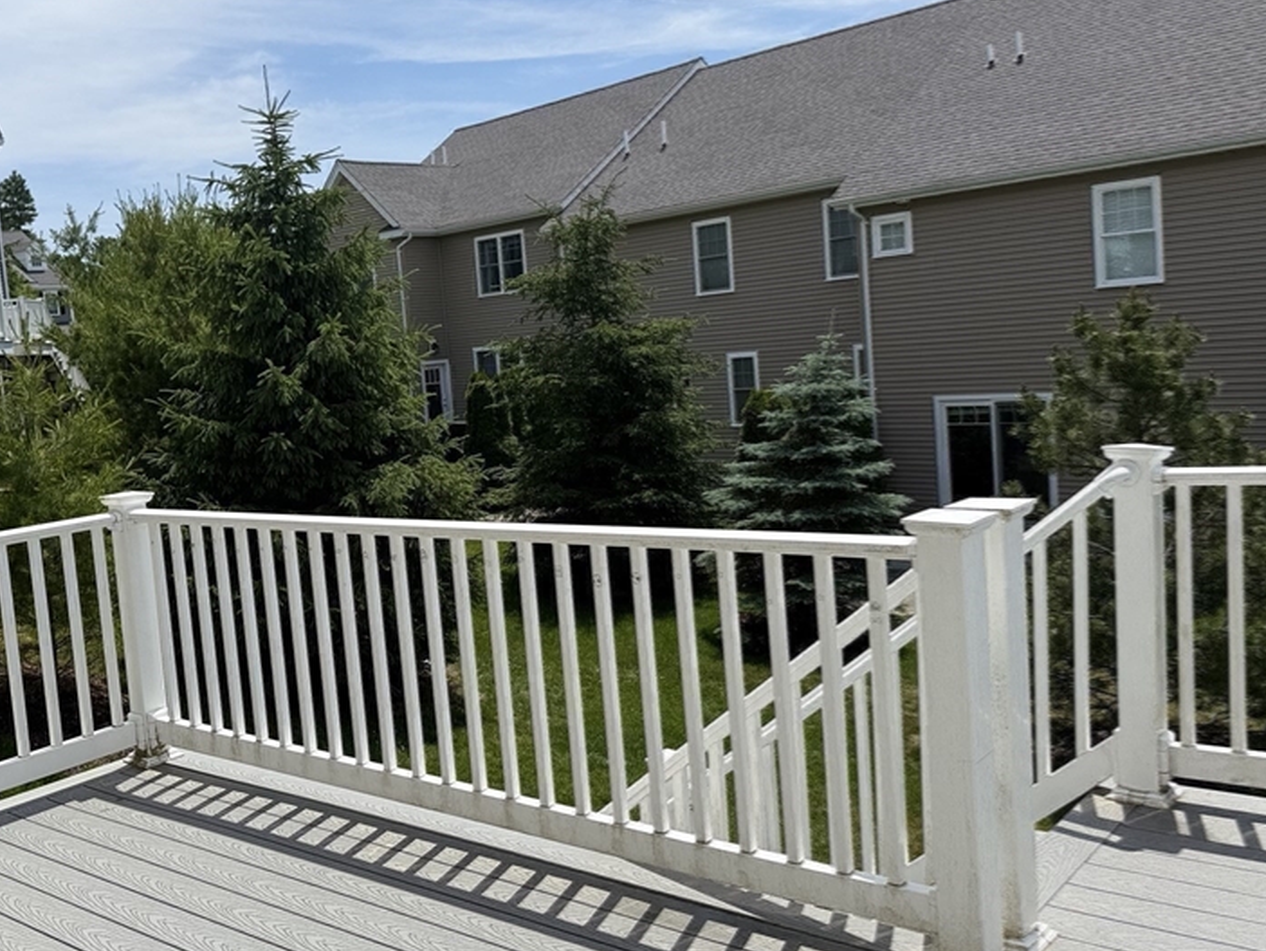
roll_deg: +5.4
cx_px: 435
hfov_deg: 51.7
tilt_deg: -4.6
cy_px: 451
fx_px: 1280
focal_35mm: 35
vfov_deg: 40.7
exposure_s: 1/6711
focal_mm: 6.76
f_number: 1.78
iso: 80
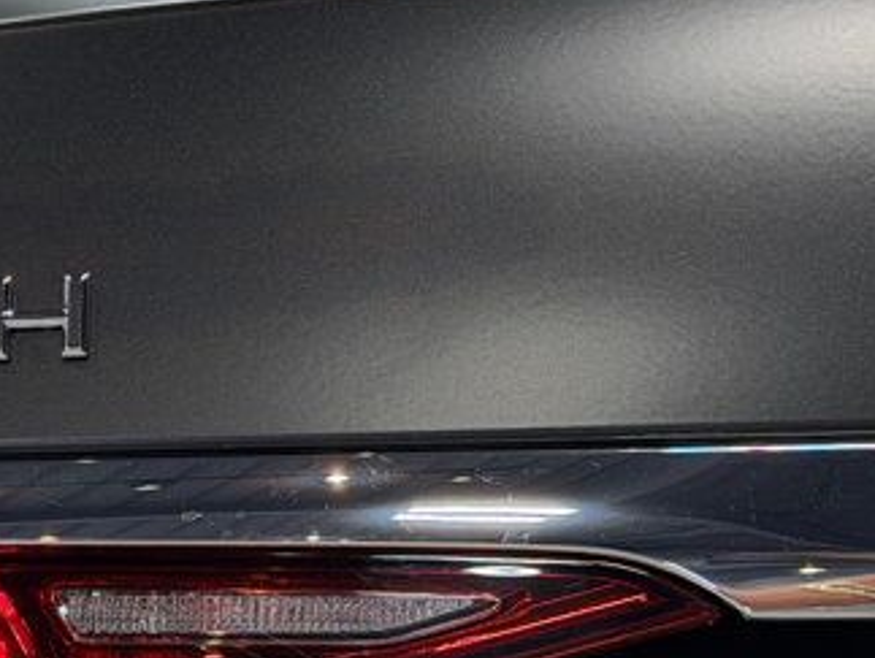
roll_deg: +2.1
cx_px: -414
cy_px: 487
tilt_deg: -5.6
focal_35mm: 152
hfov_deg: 12.4
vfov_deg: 9.8
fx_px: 3846
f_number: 1.78
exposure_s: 1/142
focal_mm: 6.76
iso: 50
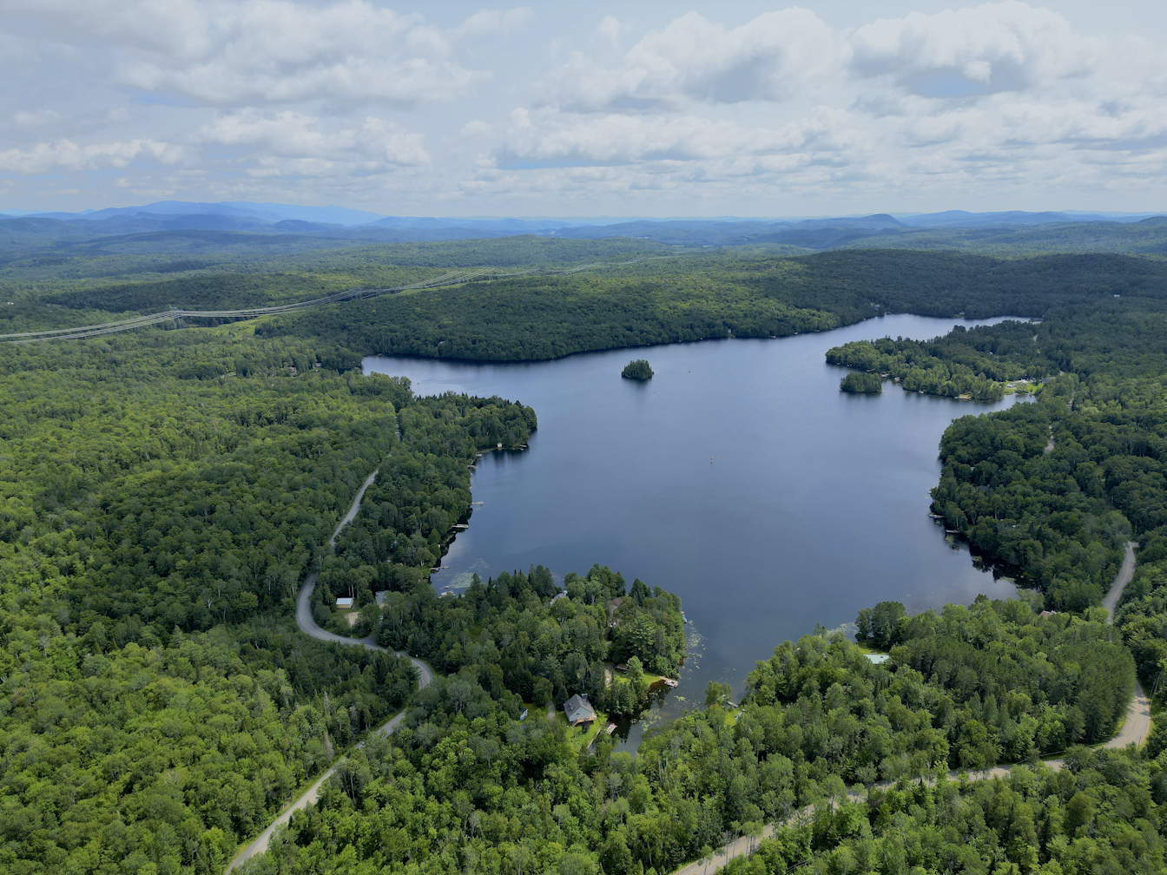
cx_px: 584
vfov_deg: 56.8
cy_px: 438
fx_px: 809
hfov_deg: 71.6
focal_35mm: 24
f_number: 1.7
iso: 100
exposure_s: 1/2500
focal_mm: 6.72
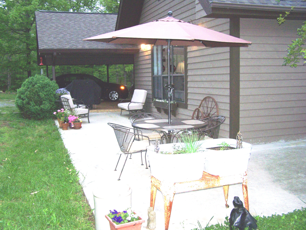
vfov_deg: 37.7
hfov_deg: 49.0
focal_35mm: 38
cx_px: 153
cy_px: 115
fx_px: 336
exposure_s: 1/60
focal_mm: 6.3
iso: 160
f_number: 2.8
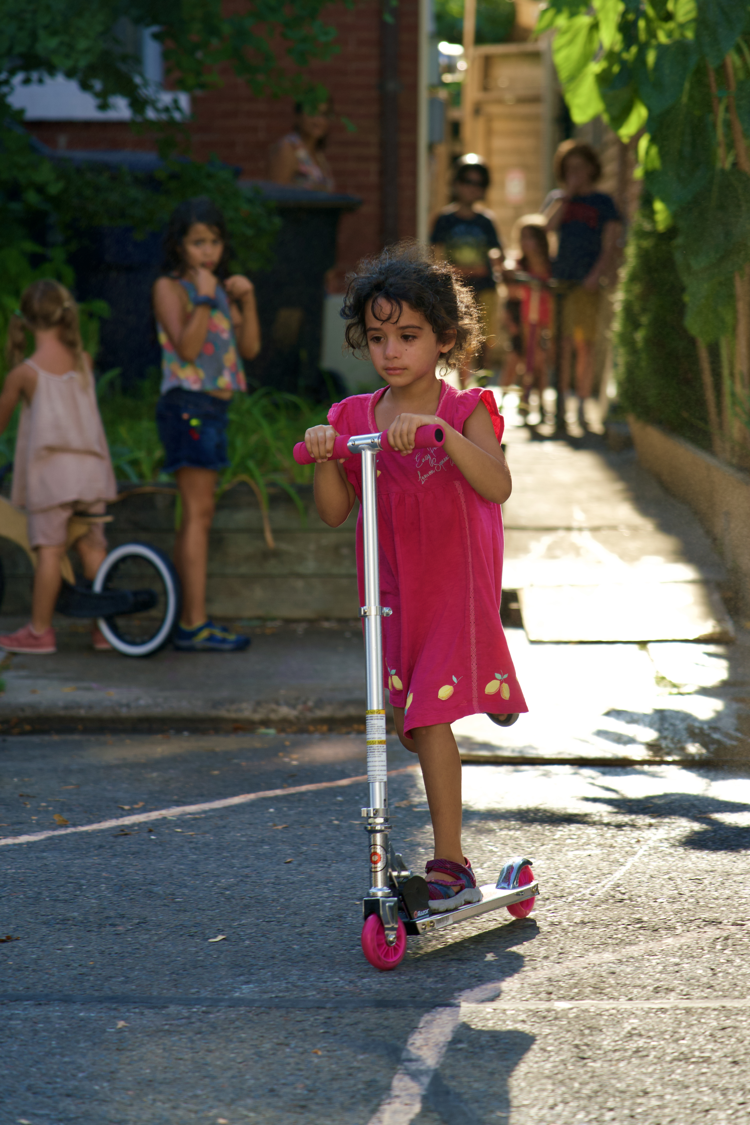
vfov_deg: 19.5
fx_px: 3280
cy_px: 562
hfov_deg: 13.0
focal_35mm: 105
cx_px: 375
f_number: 4
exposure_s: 1/250
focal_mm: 105
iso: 200
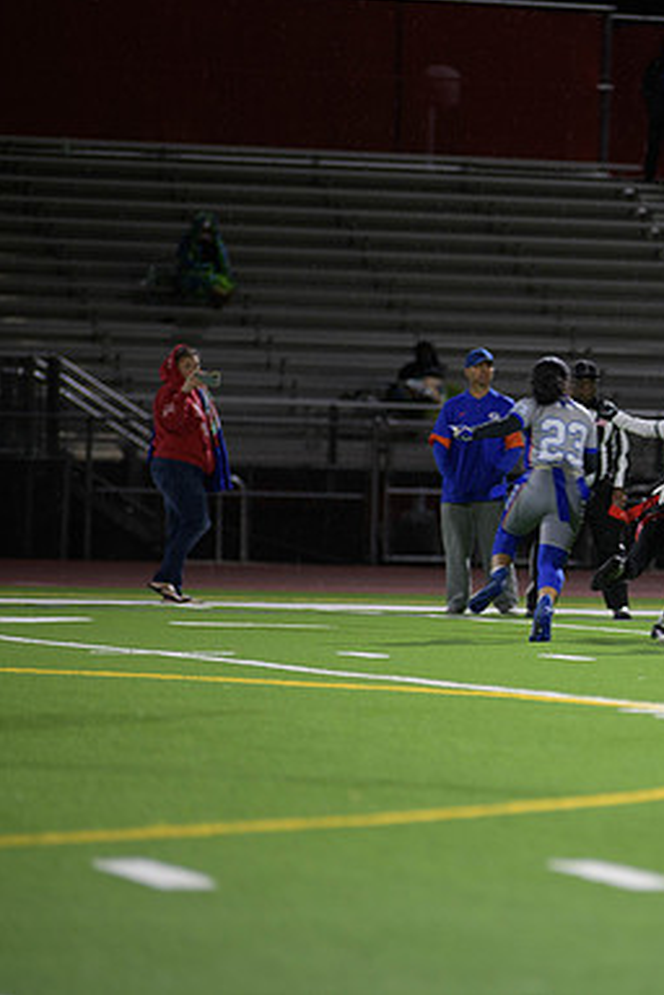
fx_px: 7110
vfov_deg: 8.0
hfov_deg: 5.3
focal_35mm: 257
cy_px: 496
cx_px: 747
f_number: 2.8
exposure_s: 1/200
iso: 1000
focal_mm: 170
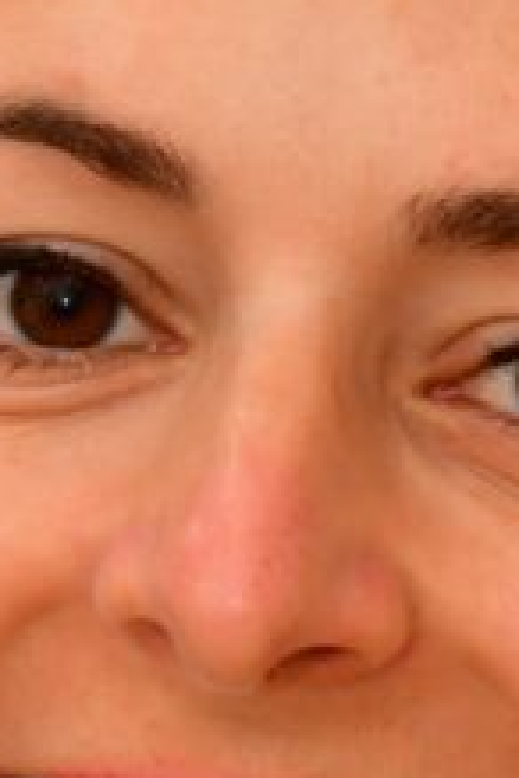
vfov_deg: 3.5
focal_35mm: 594
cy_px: 1094
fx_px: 12844
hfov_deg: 2.3
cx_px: 489
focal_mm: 85
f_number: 6.3
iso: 320
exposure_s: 1/60
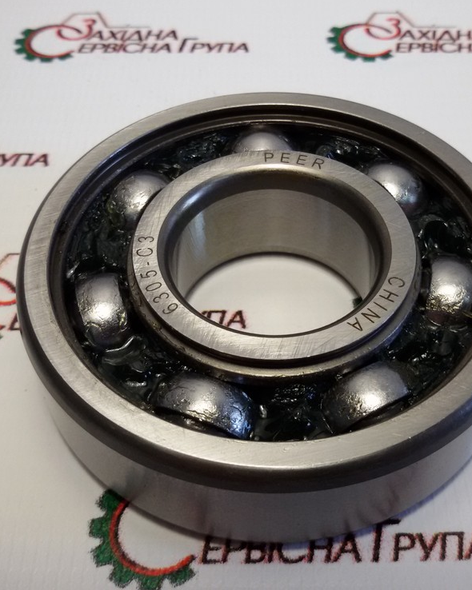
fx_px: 716
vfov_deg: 44.8
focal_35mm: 41
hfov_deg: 36.4
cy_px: 295
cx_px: 257
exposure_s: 1/100
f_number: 2.4
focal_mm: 2.93
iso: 64
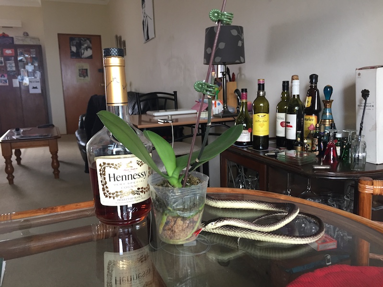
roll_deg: +1.0
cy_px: 144
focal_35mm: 29
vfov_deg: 48.2
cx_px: 192
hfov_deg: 61.7
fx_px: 321
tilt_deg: -9.4
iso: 125
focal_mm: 4.15
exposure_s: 1/33
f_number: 2.2
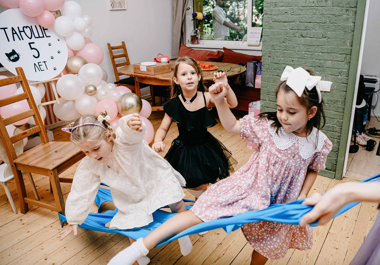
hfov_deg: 63.6
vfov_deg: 46.8
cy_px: 125
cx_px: 210
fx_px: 305
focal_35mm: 29
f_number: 3.5
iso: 160
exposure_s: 1/160
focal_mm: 26
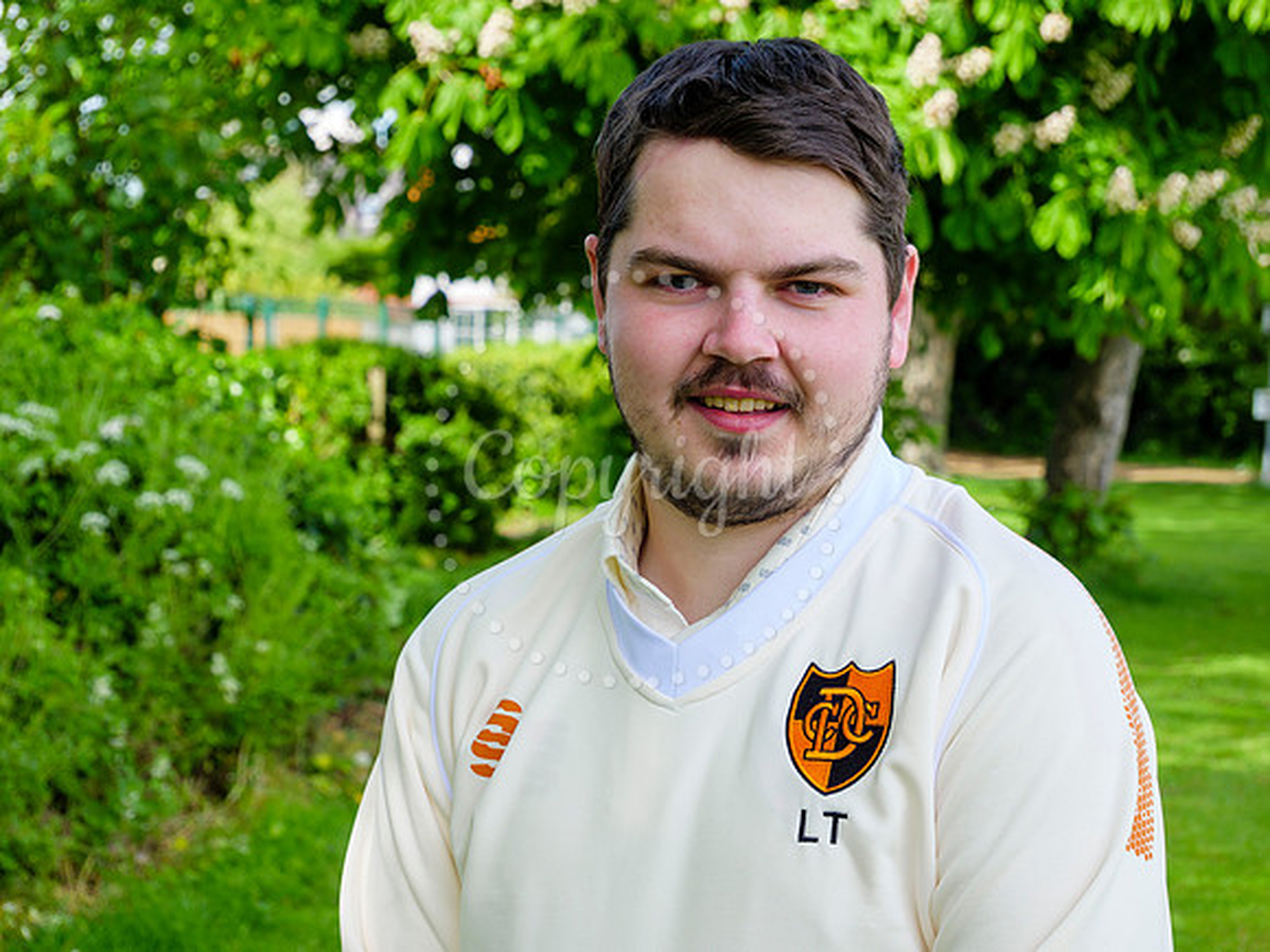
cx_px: 635
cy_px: 476
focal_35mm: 88
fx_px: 3229
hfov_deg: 22.3
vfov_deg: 16.8
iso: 200
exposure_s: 1/160
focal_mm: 44
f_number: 6.3
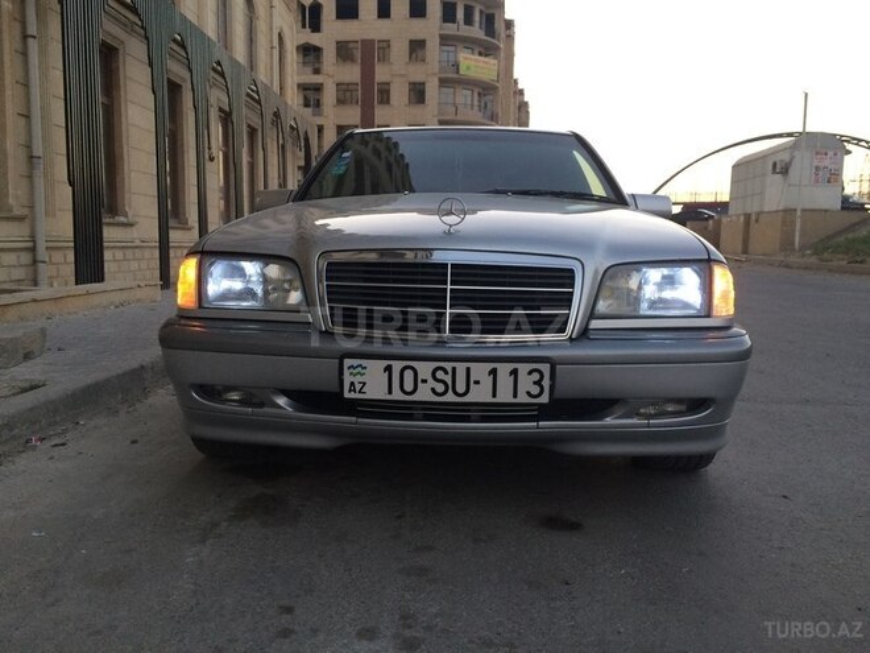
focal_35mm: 29
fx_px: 729
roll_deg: -1.5
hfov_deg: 61.7
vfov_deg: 48.2
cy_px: 326
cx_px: 435
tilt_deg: -5.5
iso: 50
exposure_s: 1/33
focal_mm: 4.15
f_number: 2.2
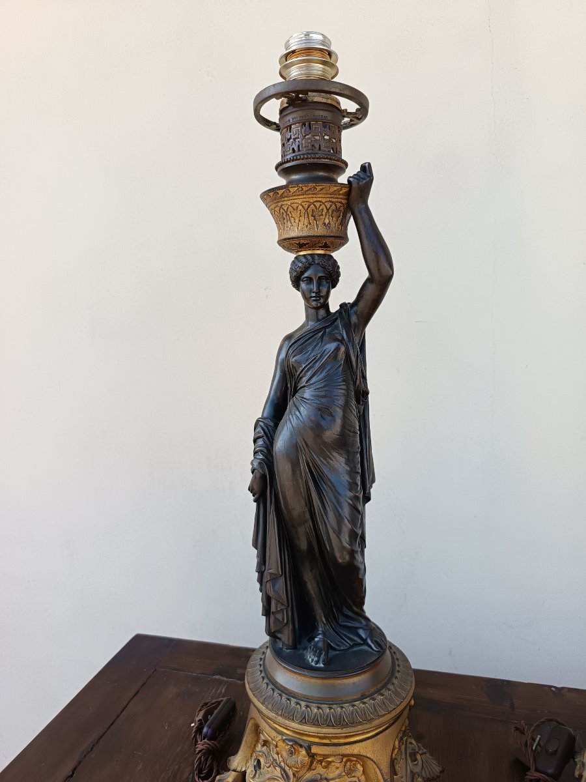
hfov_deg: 56.8
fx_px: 542
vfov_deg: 71.6
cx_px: 293
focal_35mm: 24
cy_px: 391
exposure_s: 1/128
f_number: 1.75
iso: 100
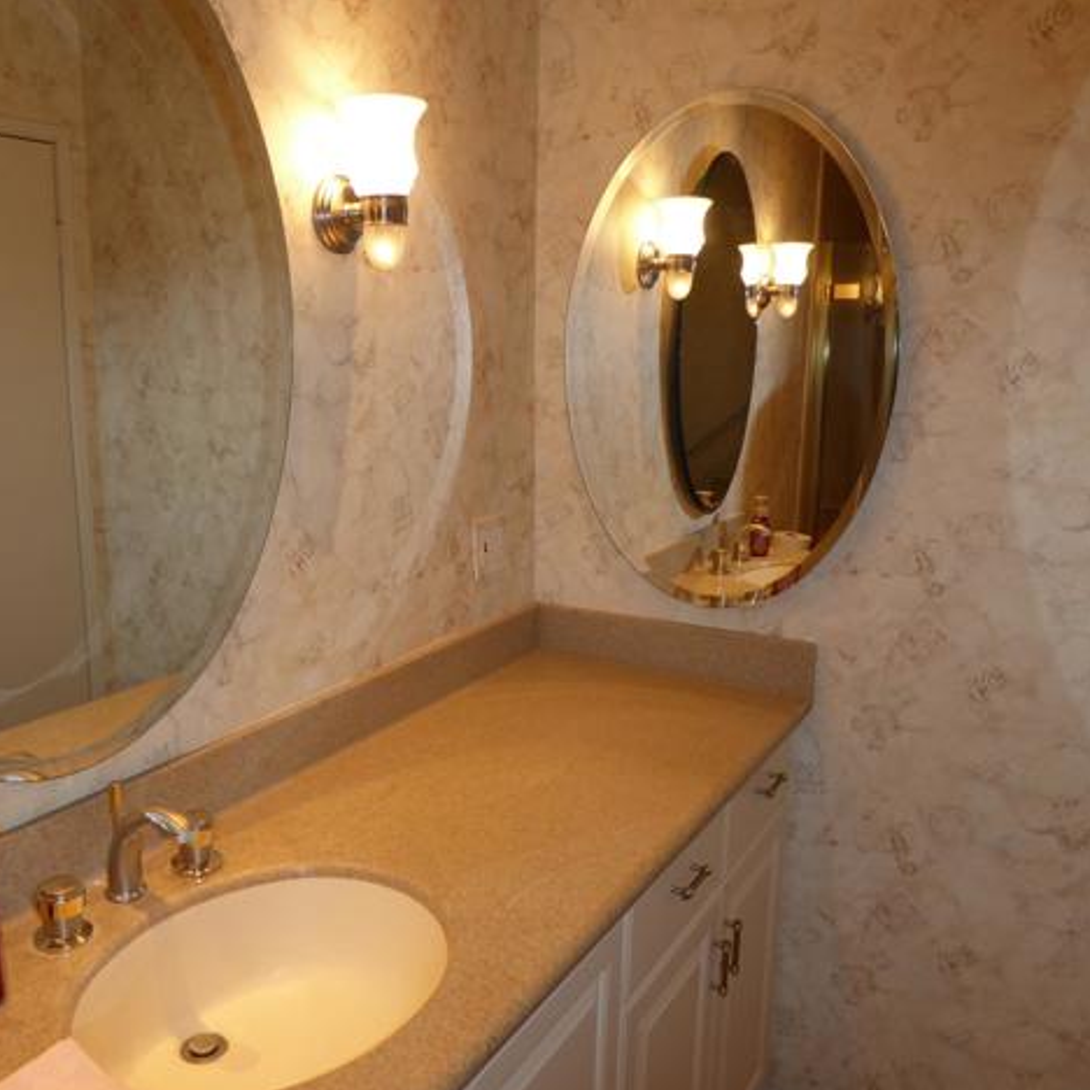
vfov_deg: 55.6
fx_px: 1033
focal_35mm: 29
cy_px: 552
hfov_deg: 55.2
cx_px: 429
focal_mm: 4.3
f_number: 3.3
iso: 125
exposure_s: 1/60
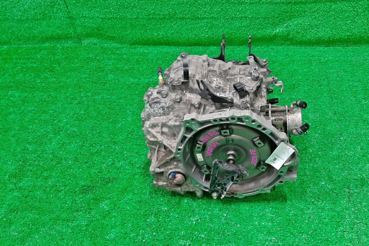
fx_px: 328
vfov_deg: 41.1
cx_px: 216
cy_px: 132
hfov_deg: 58.4
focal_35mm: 32
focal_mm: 3.93
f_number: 1.7
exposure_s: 1/50
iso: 137
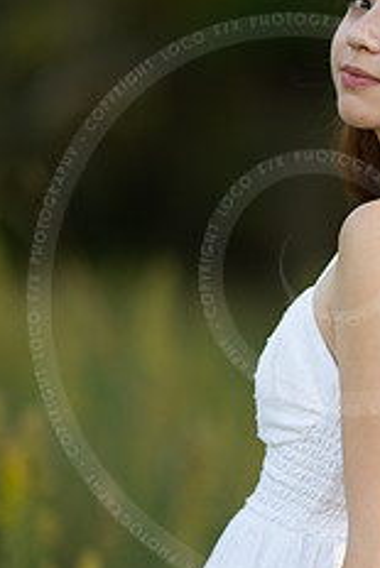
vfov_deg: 12.4
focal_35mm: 165
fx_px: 2608
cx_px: 358
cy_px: 311
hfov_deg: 8.3
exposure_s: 1/1600
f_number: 1.2
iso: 160
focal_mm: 85
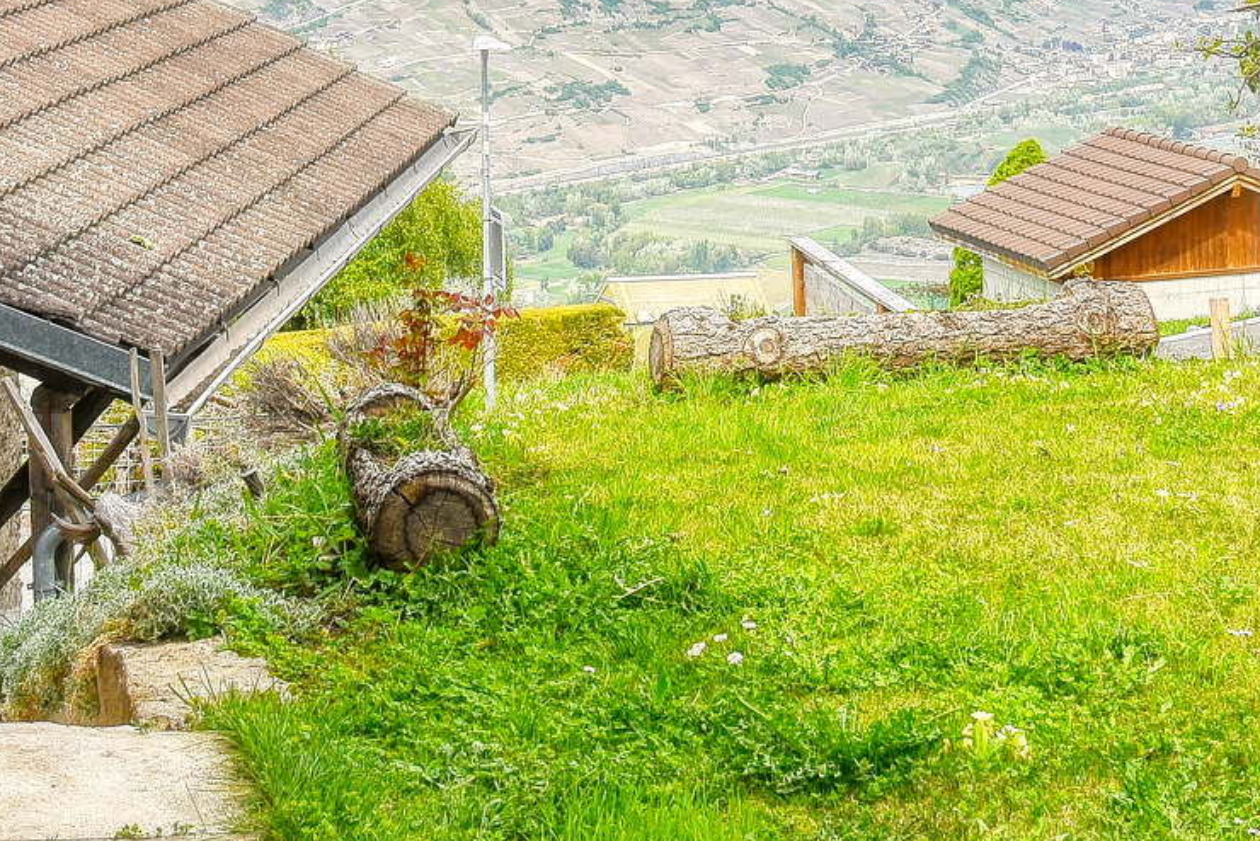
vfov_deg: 15.7
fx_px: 2906
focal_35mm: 83
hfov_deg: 24.5
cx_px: 702
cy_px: -215
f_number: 18
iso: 250
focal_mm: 24
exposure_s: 1/1250
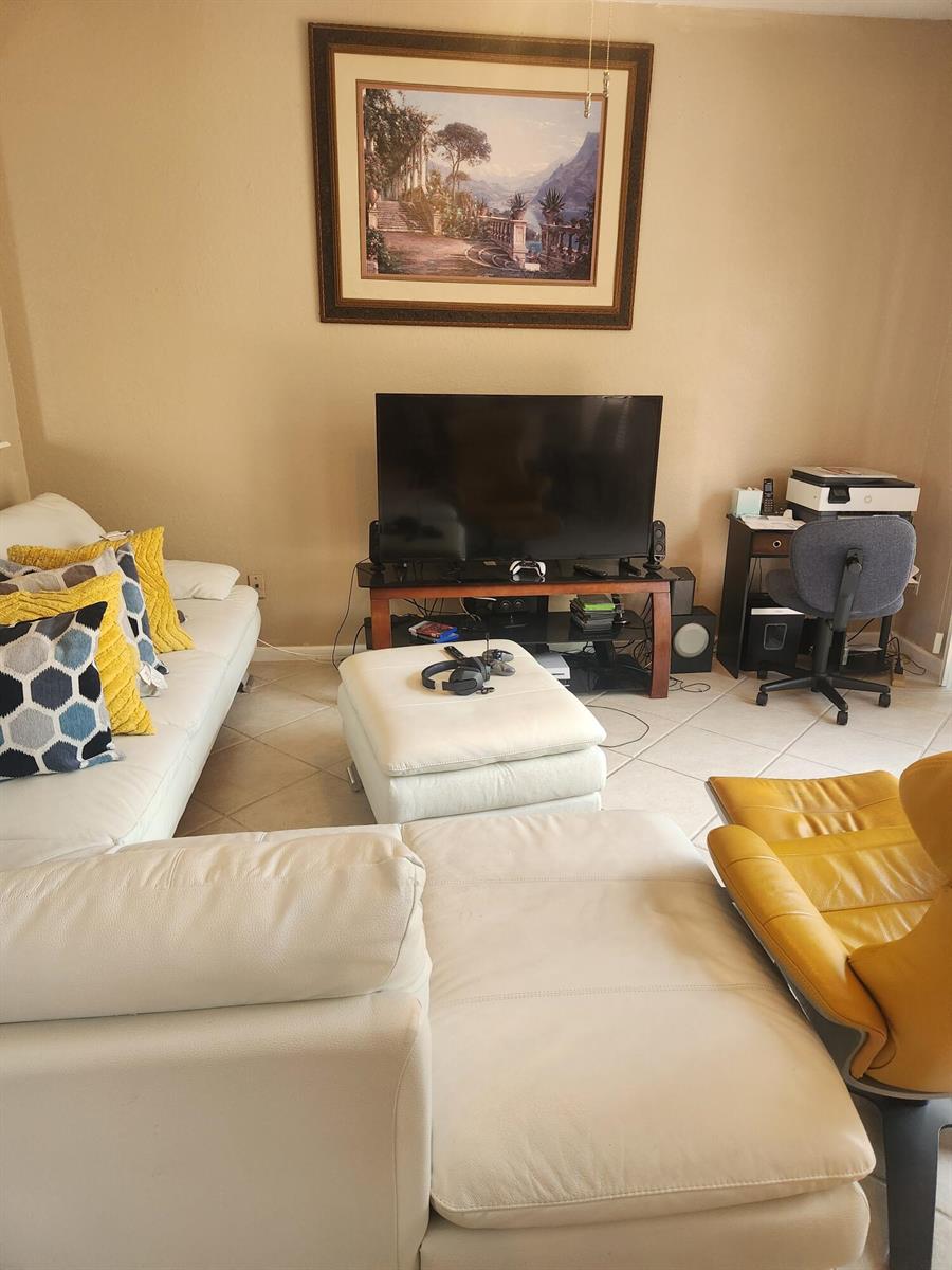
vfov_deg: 73.9
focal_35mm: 23
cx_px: 476
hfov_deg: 58.9
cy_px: 635
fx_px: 843
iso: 320
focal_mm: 5.4
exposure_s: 1/120
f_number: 1.8
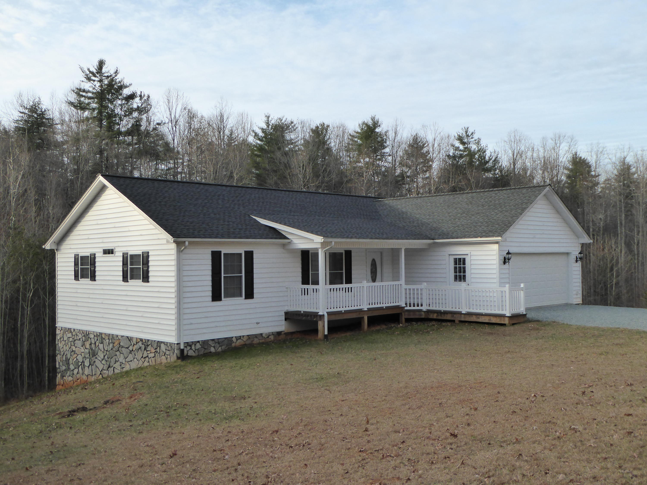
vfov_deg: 39.7
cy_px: 242
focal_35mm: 36
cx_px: 324
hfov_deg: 51.4
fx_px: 673
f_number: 3.7
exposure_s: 1/400
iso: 200
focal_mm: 6.3
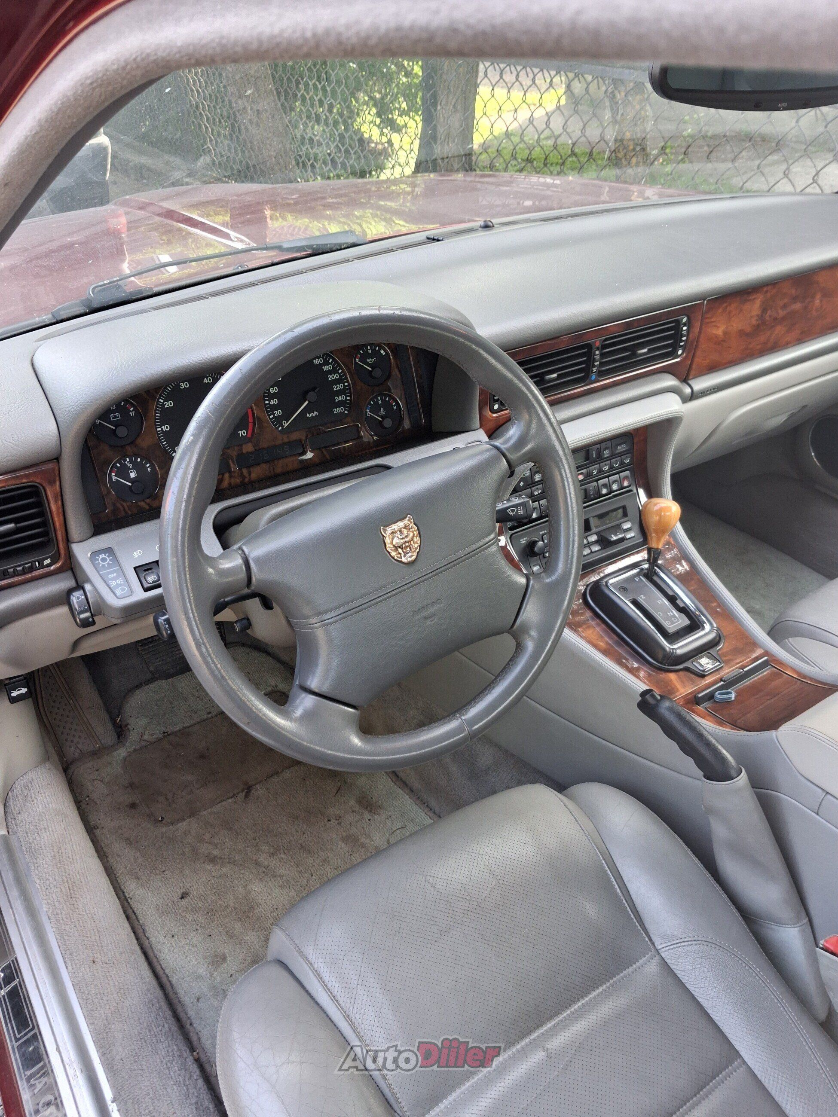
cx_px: 419
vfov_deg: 65.3
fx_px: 872
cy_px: 558
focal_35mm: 27
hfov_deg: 51.4
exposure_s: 1/100
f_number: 1.8
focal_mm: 4
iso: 200
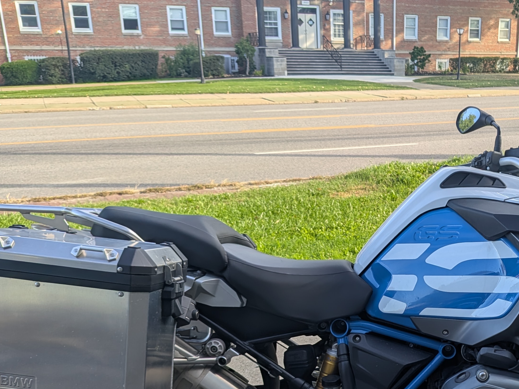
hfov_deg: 41.4
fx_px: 660
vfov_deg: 31.9
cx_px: 402
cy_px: 319
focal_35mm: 44
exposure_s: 1/465
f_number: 1.7
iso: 40
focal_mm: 4.53
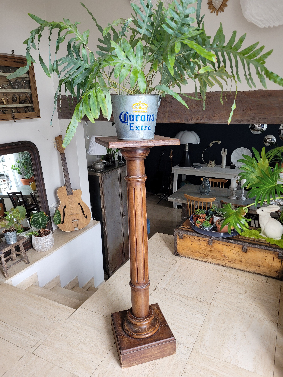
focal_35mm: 26
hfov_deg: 53.1
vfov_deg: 67.3
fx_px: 283
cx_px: 142
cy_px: 188
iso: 160
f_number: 1.8
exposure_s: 1/100
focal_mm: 5.4
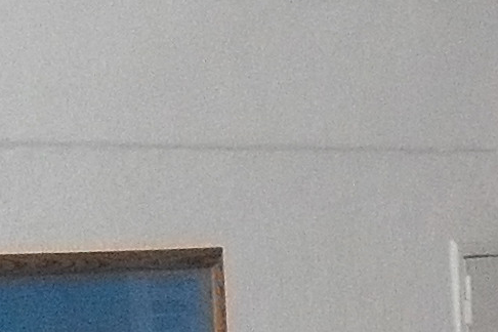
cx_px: 1499
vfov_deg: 5.0
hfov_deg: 6.8
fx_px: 3776
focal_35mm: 273
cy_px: 653
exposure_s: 1/45
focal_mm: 6.3
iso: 320
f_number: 3.2
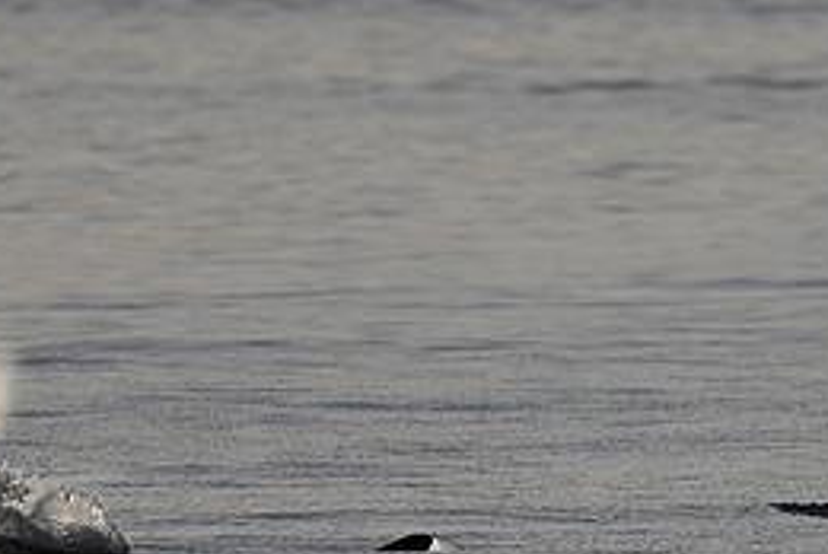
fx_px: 30785
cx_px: 522
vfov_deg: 1.0
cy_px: 486
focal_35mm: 1337
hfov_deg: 1.5
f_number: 6.3
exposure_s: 1/1600
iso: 100
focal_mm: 600
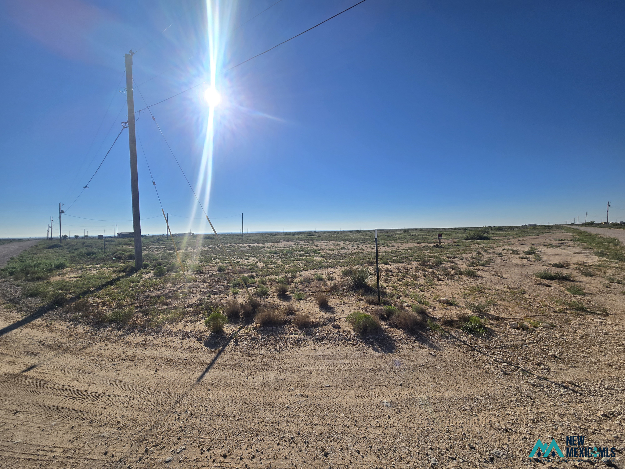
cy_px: 234
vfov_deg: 89.9
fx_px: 235
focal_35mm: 13
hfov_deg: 106.2
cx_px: 312
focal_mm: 2.2
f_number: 2.2
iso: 50
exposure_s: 1/6766
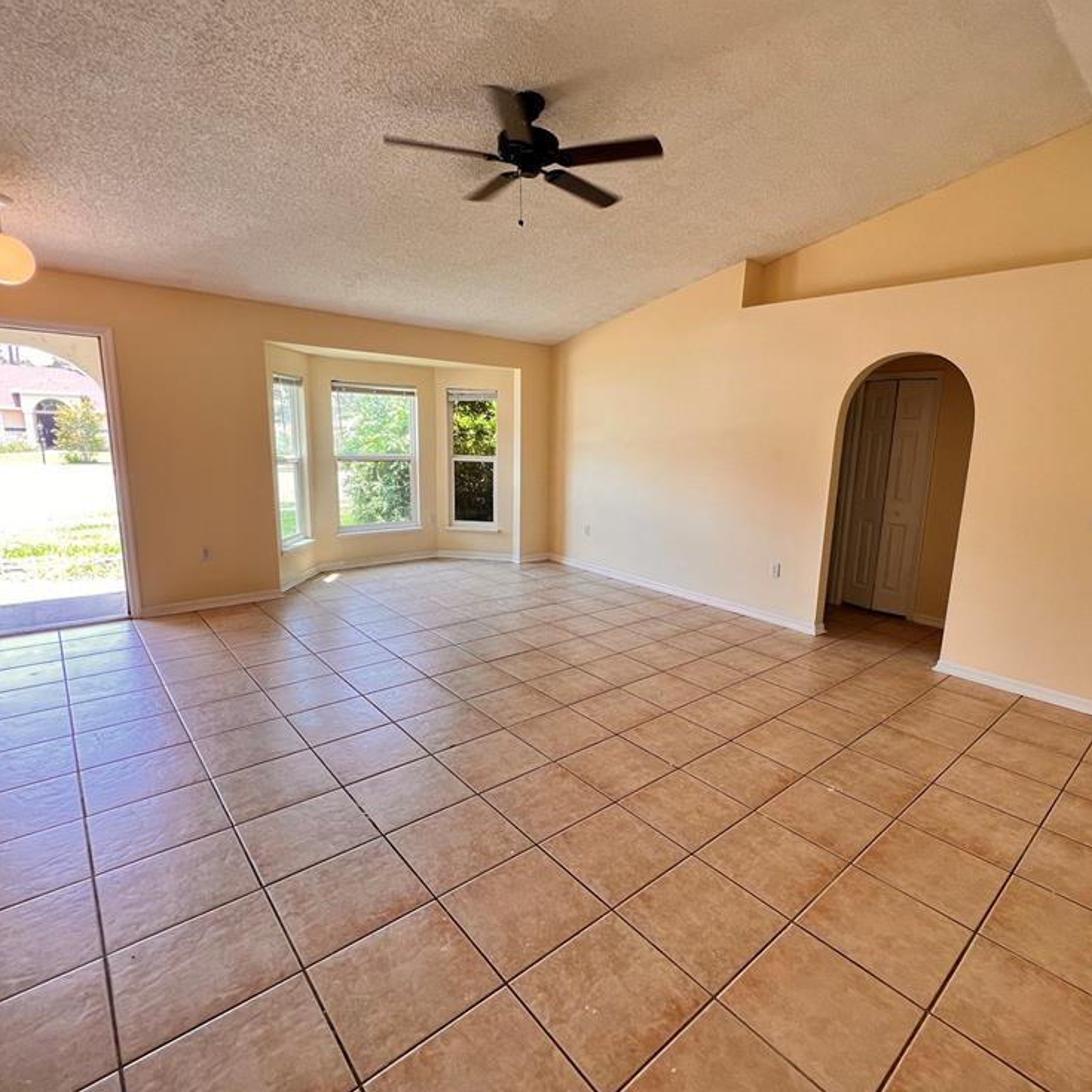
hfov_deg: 87.1
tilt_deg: -10.4
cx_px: 605
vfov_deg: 87.4
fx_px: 571
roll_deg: -2.2
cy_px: 545
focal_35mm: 16
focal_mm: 1.57
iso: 64
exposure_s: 1/120
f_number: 1.8
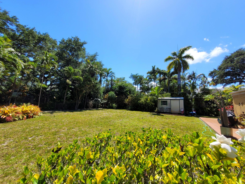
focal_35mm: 13
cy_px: 92
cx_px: 122
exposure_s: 1/1667
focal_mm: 1.74
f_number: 2.2
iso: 40
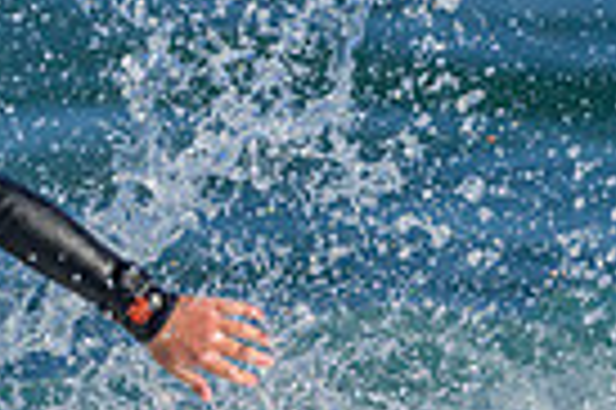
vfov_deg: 0.4
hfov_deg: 0.6
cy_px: 638
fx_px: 58023
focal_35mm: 3395
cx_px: 189
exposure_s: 1/2000
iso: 360
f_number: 8
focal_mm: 800
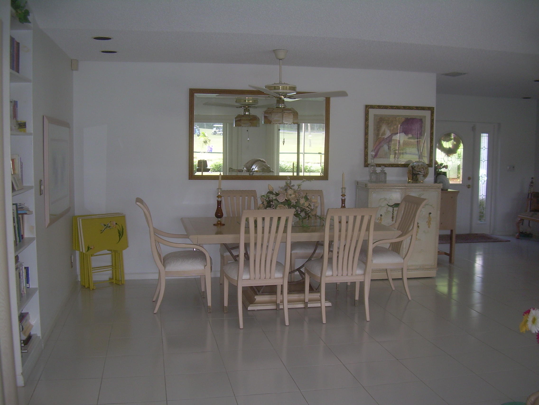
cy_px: 202
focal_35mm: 38
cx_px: 270
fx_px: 592
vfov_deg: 37.7
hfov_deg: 49.0
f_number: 2.8
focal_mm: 6.3
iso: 50
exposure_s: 1/60
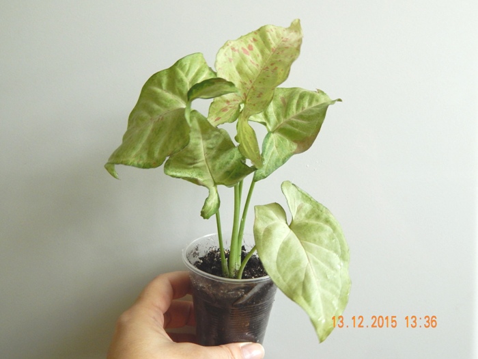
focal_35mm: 38
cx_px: 239
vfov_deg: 37.7
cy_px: 180
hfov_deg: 49.0
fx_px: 525
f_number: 3.4
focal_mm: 6.8
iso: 320
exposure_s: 1/30
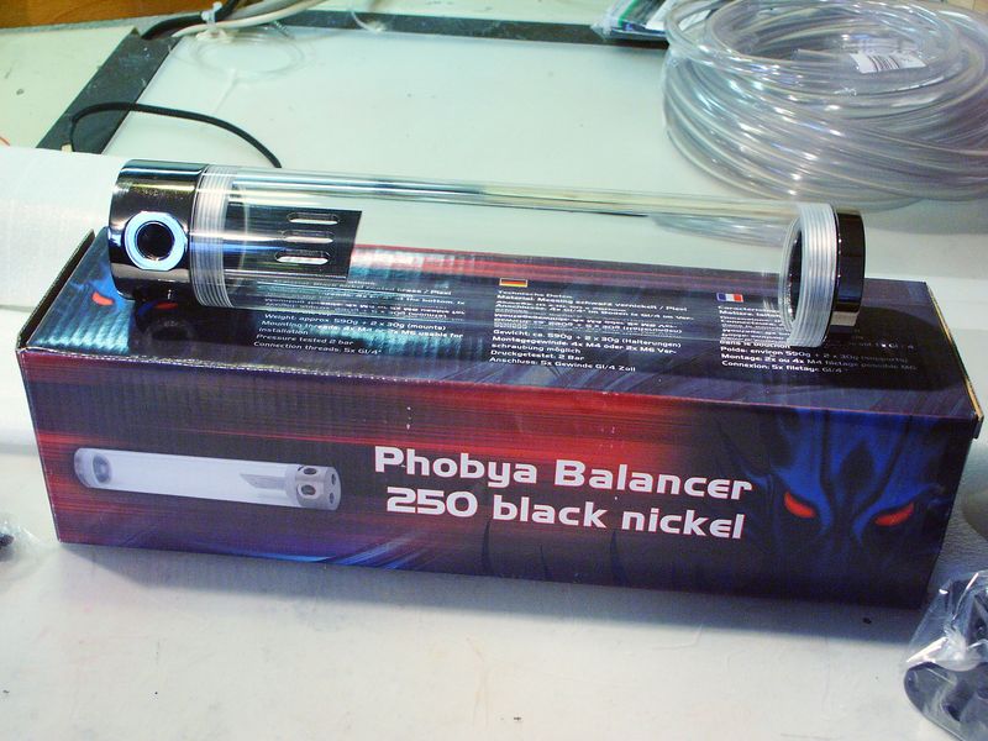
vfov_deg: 32.9
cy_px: 370
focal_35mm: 44
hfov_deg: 42.9
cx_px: 494
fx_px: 1256
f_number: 5.6
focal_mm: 11.45
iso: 400
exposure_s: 1/30
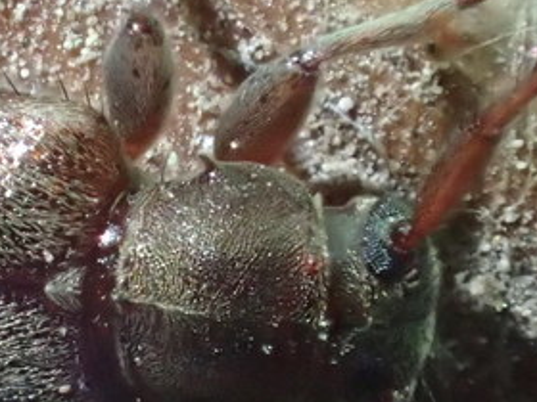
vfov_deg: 4.9
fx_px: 4731
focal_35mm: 305
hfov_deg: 6.5
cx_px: 60
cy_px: 343
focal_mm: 18
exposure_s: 1/60
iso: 1600
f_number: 6.3
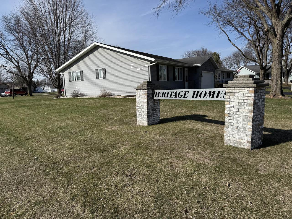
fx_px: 202
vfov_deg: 56.8
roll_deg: -0.5
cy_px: 110
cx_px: 146
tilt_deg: -5.9
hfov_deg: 71.6
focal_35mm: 24
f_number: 1.78
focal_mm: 6.76
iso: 80
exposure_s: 1/6711
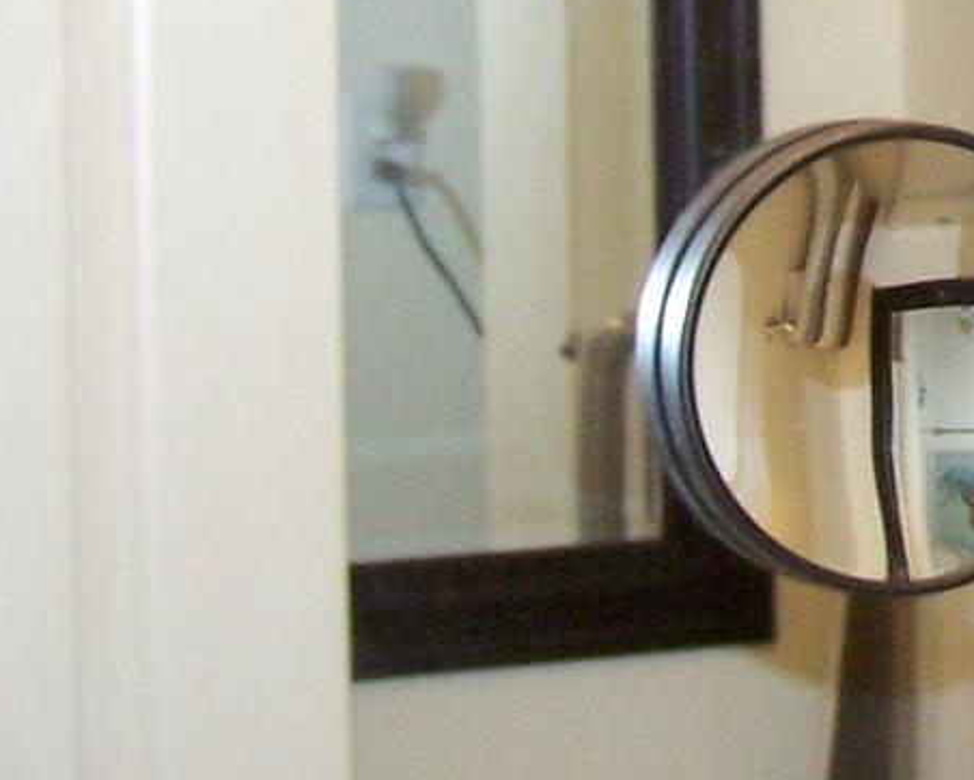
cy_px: 24
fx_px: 4845
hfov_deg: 10.9
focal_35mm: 168
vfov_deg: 9.2
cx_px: 1598
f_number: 2.8
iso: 140
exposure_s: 1/60
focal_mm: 6.3
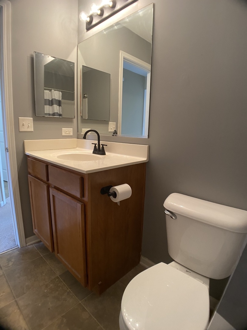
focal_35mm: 26
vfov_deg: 67.3
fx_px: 247
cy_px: 165
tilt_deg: -10.9
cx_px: 124
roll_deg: -0.8
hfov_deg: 53.1
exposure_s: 1/60
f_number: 1.8
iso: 250
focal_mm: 4.25
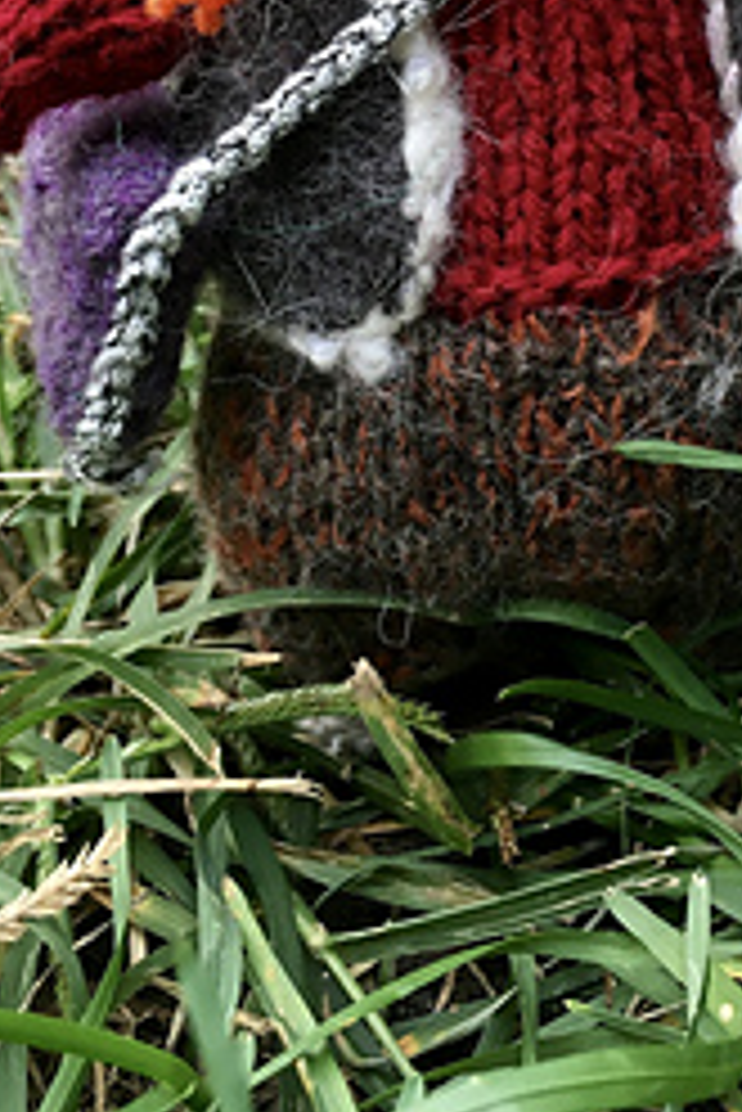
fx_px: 1883
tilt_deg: -26.1
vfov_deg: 31.2
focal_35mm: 61
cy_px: 86
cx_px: 515
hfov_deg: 22.2
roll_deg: -4.0
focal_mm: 4.15
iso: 32
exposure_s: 1/40
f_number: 2.2
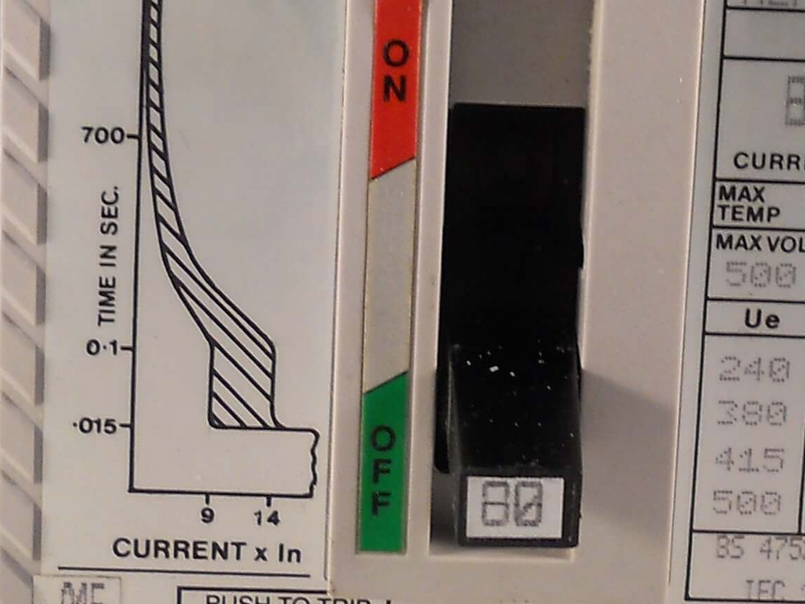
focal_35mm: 116
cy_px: 106
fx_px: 2697
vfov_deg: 12.7
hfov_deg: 16.9
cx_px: 537
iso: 125
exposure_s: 1/30
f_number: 3.1
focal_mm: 6.7
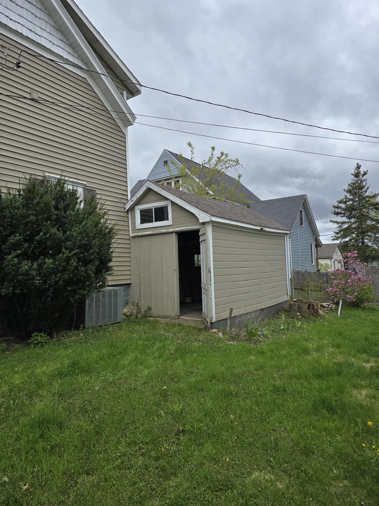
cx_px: 190
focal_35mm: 23
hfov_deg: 58.9
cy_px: 253
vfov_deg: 73.9
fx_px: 336
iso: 12
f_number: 1.7
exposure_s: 1/516
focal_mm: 6.3
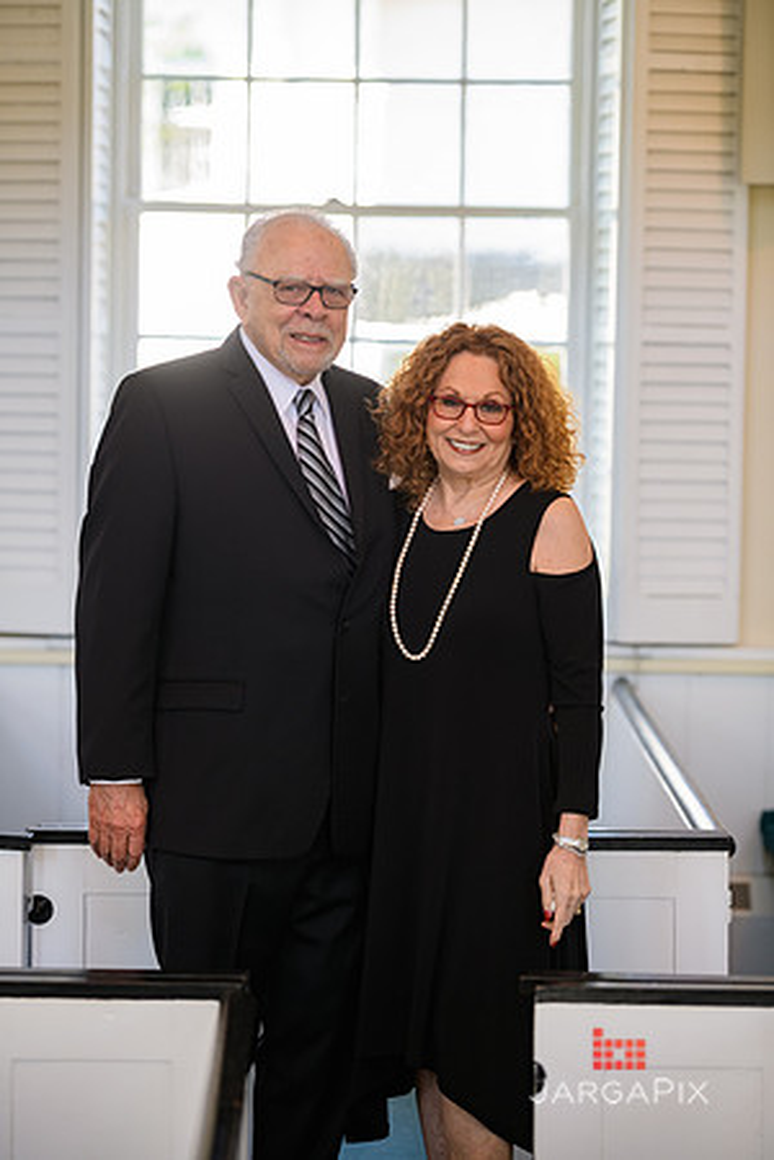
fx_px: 3870
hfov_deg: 11.4
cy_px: 580
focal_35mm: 120
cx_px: 387
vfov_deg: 17.1
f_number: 3.2
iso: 400
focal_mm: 120
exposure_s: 1/125
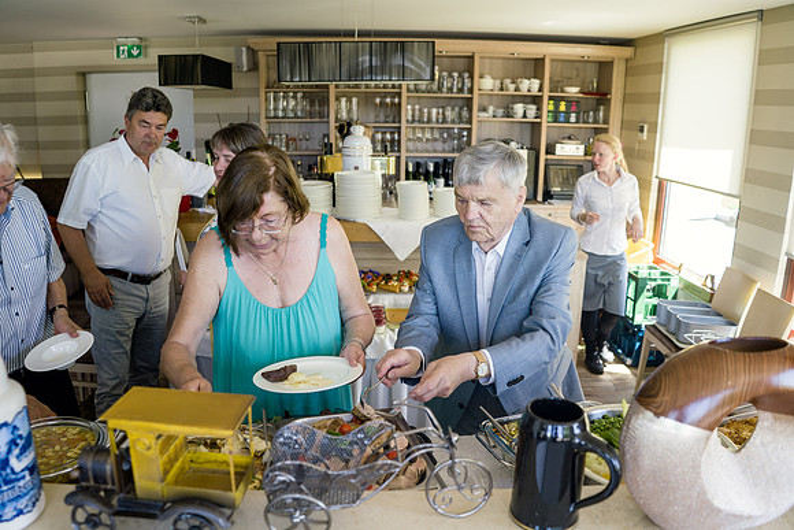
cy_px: 265
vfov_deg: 46.4
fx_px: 618
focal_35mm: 28
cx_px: 397
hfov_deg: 65.5
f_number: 3.5
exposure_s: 1/100
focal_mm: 28
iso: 500
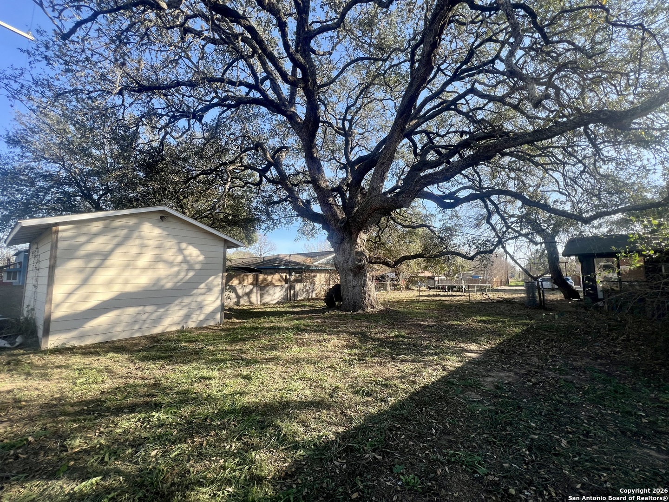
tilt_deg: +4.7
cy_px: 251
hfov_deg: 106.2
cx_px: 334
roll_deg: +0.0
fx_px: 251
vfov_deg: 89.9
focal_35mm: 13
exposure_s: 1/408
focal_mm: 1.57
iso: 32
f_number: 1.8
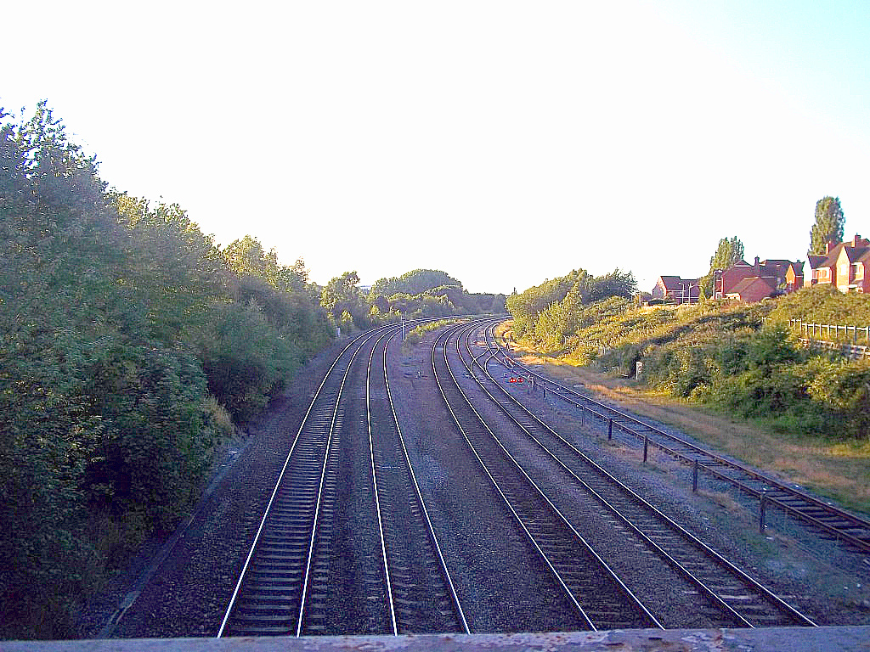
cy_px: 326
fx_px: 905
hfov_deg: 51.4
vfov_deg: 39.7
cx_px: 435
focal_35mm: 36
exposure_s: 1/320
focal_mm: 6.5
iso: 80
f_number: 3.1
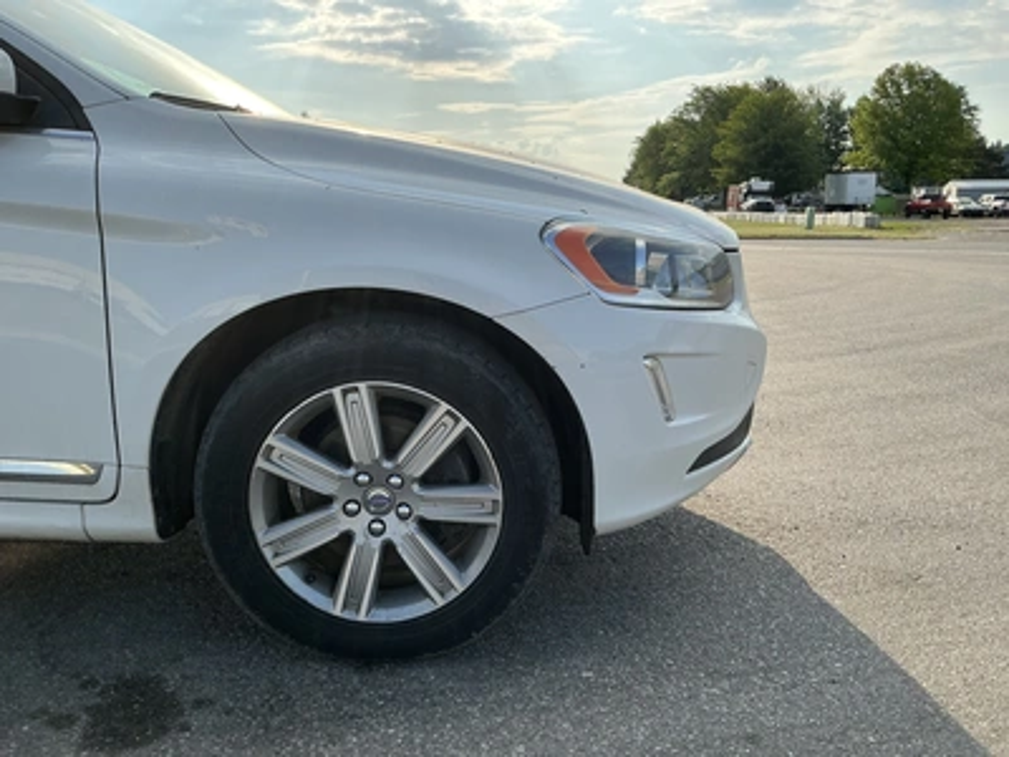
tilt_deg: -8.9
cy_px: 378
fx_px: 816
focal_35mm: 28
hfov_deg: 63.4
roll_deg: -0.3
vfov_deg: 49.7
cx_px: 504
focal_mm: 3
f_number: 1.8
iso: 25
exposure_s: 1/1377
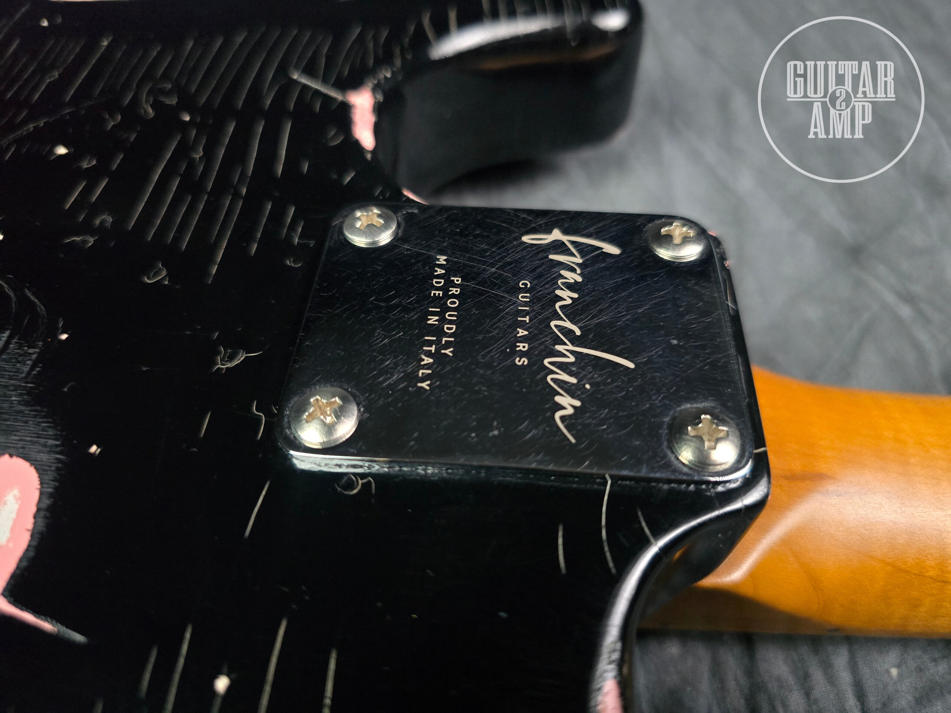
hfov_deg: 73.9
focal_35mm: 23
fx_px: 632
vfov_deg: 58.9
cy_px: 356
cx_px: 476
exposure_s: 1/100
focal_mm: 6.3
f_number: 1.7
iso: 2000
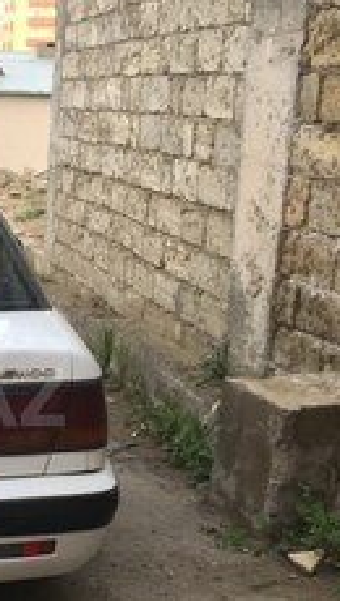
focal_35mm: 68
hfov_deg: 16.5
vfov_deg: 30.7
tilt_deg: -15.4
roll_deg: -0.1
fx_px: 1086
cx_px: -136
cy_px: 397
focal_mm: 4.15
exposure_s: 1/50
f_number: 2.2
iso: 25
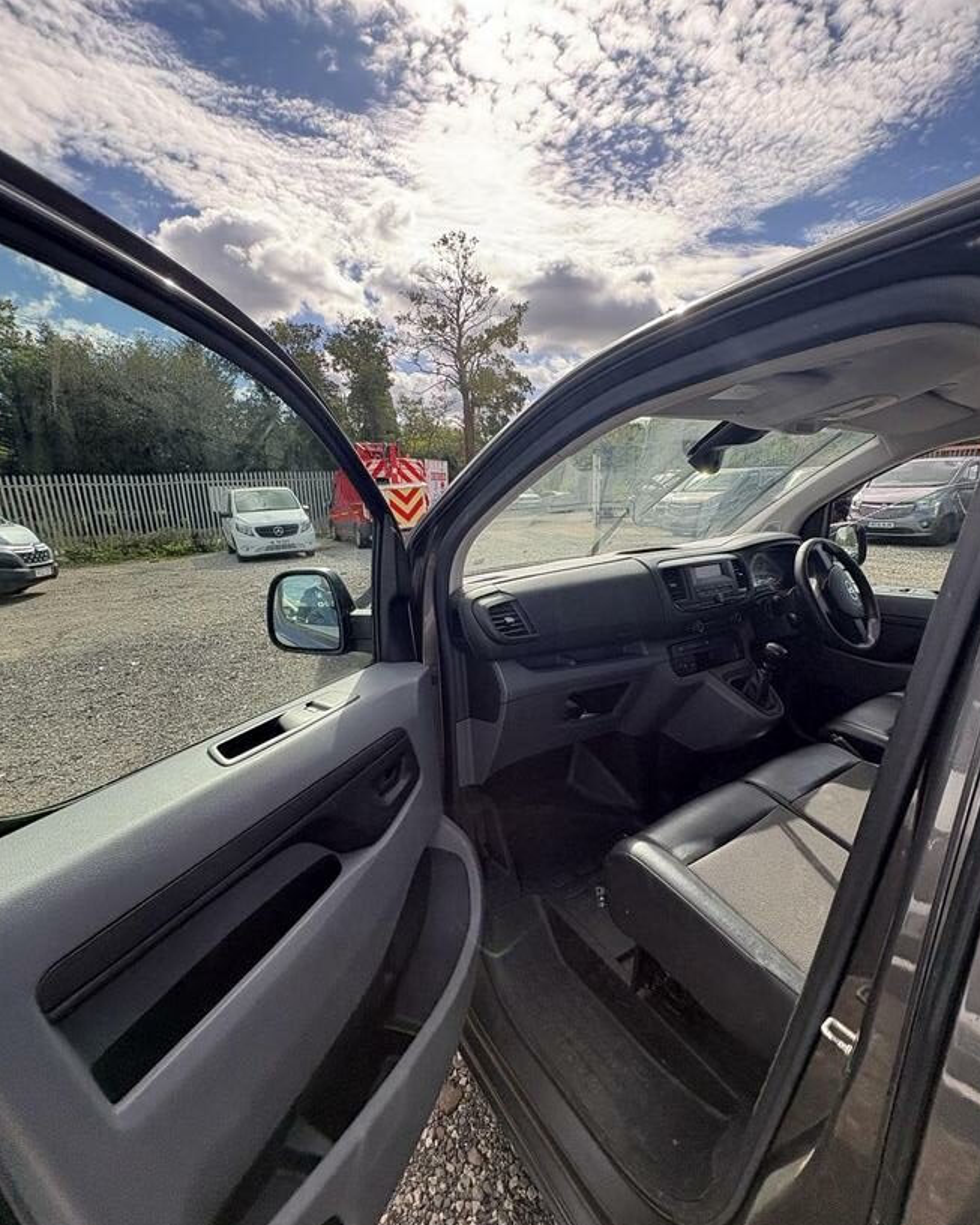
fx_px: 544
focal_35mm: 15
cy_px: 623
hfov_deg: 84.0
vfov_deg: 96.8
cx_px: 492
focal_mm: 2.22
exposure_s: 1/620
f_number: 2.2
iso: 40
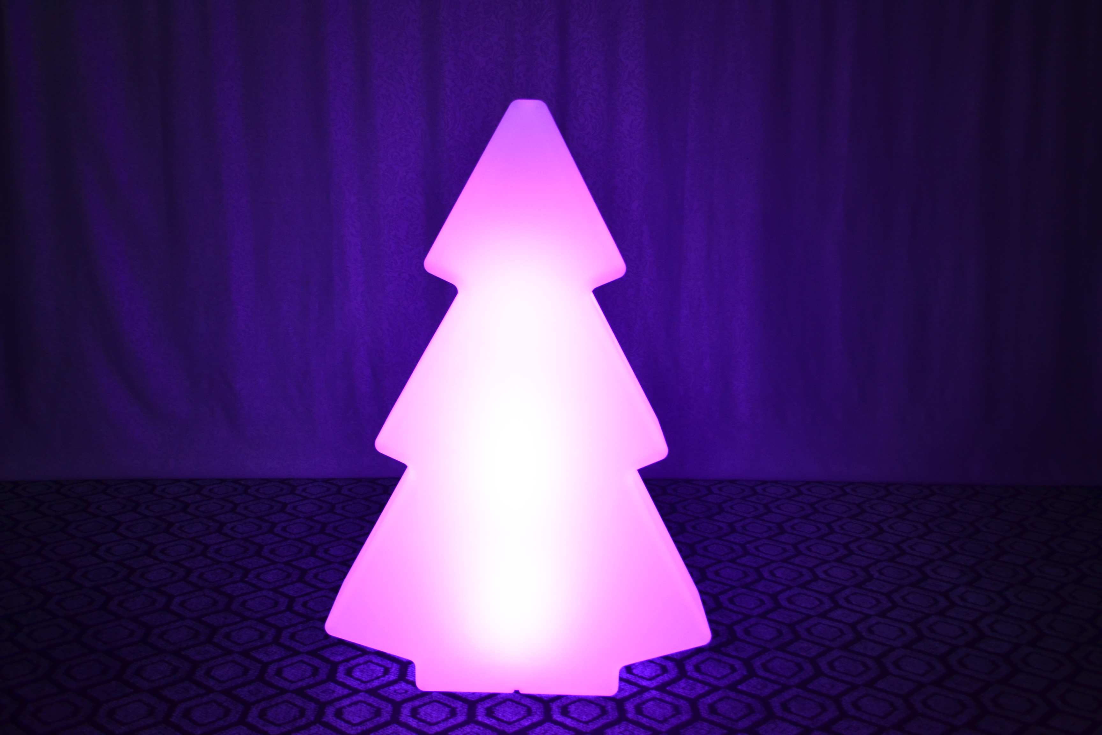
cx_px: 551
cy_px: 368
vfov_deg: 40.0
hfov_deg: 57.2
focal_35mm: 33
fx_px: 1010
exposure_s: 1/10
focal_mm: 22
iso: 800
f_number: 4
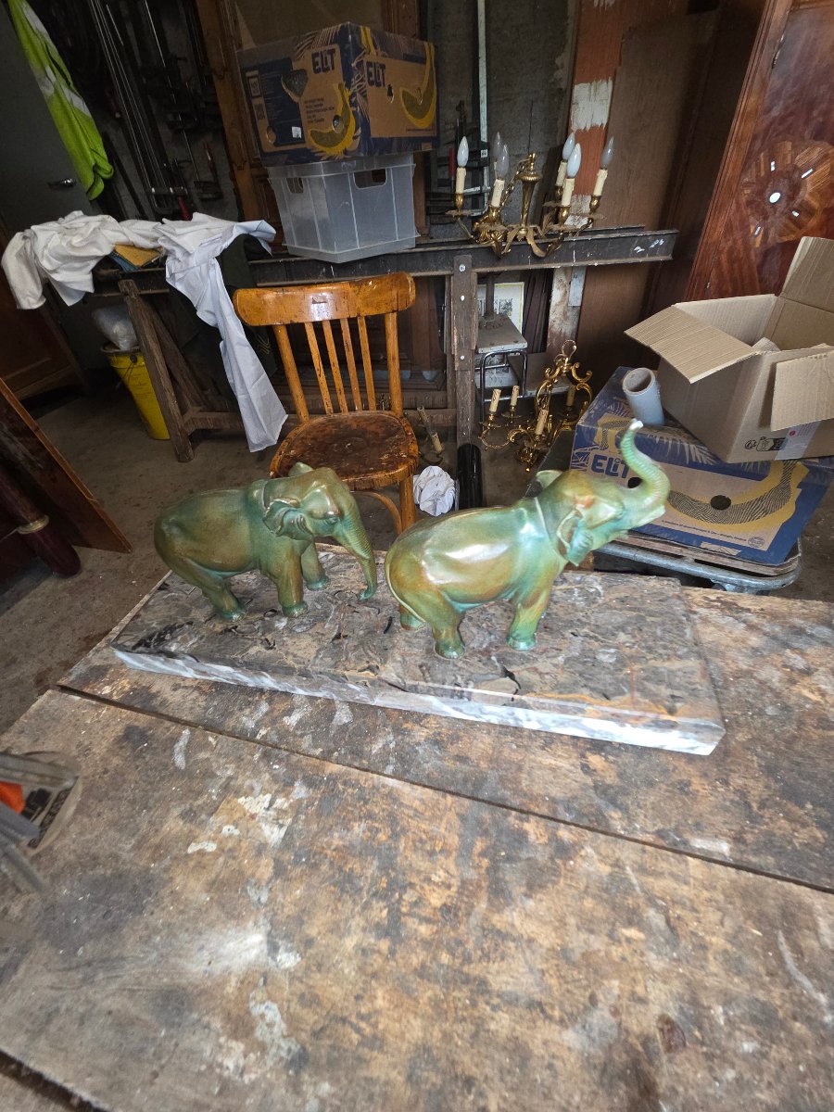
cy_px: 556
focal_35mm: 13
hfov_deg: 89.9
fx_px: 418
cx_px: 417
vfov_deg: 106.2
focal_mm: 2.2
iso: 125
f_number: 2.2
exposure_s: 1/25
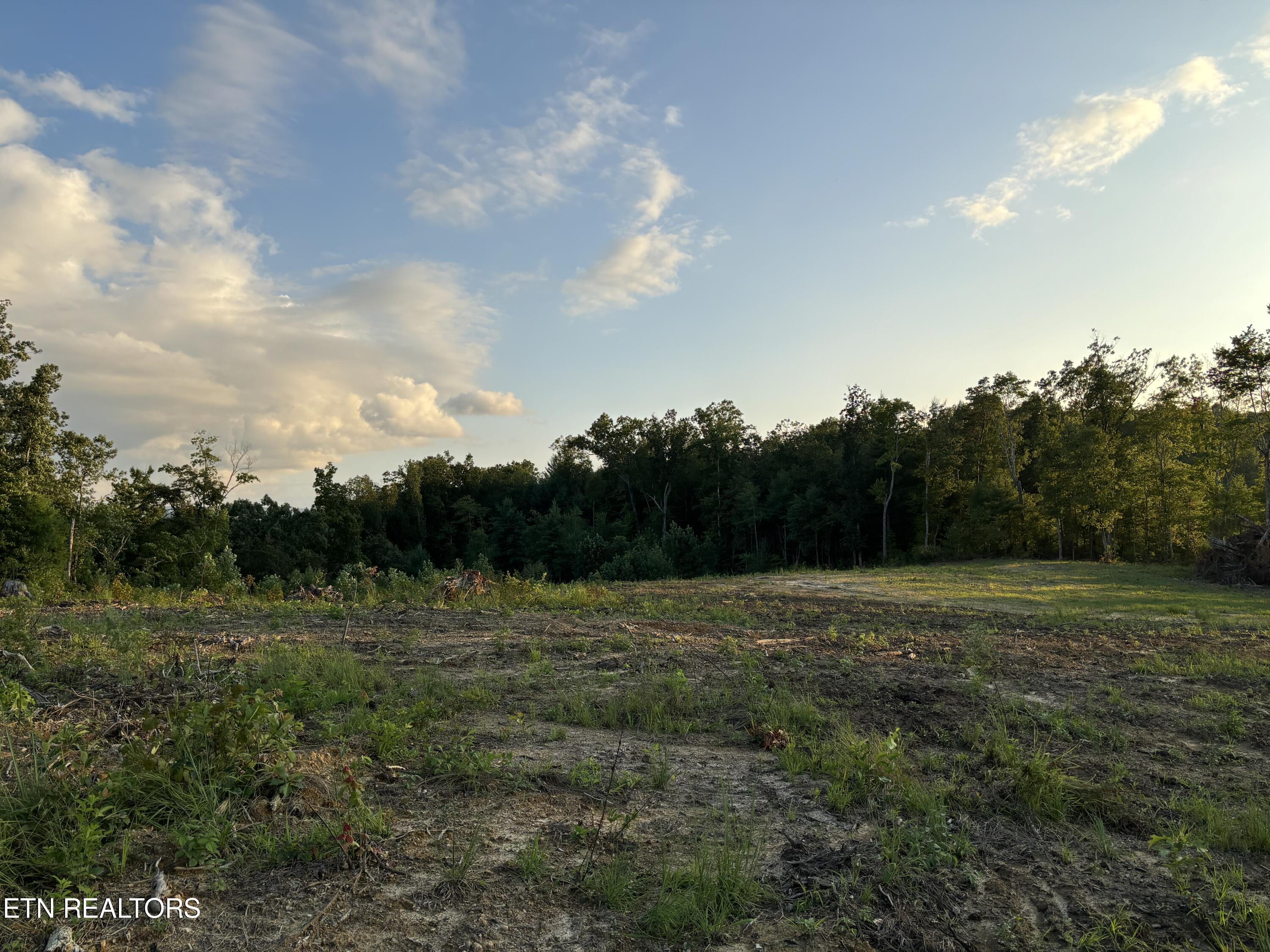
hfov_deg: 67.3
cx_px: 635
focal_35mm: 26
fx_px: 954
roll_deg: +1.1
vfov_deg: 53.1
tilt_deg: +0.4
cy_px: 476
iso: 50
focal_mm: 5.96
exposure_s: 1/1567
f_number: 1.6
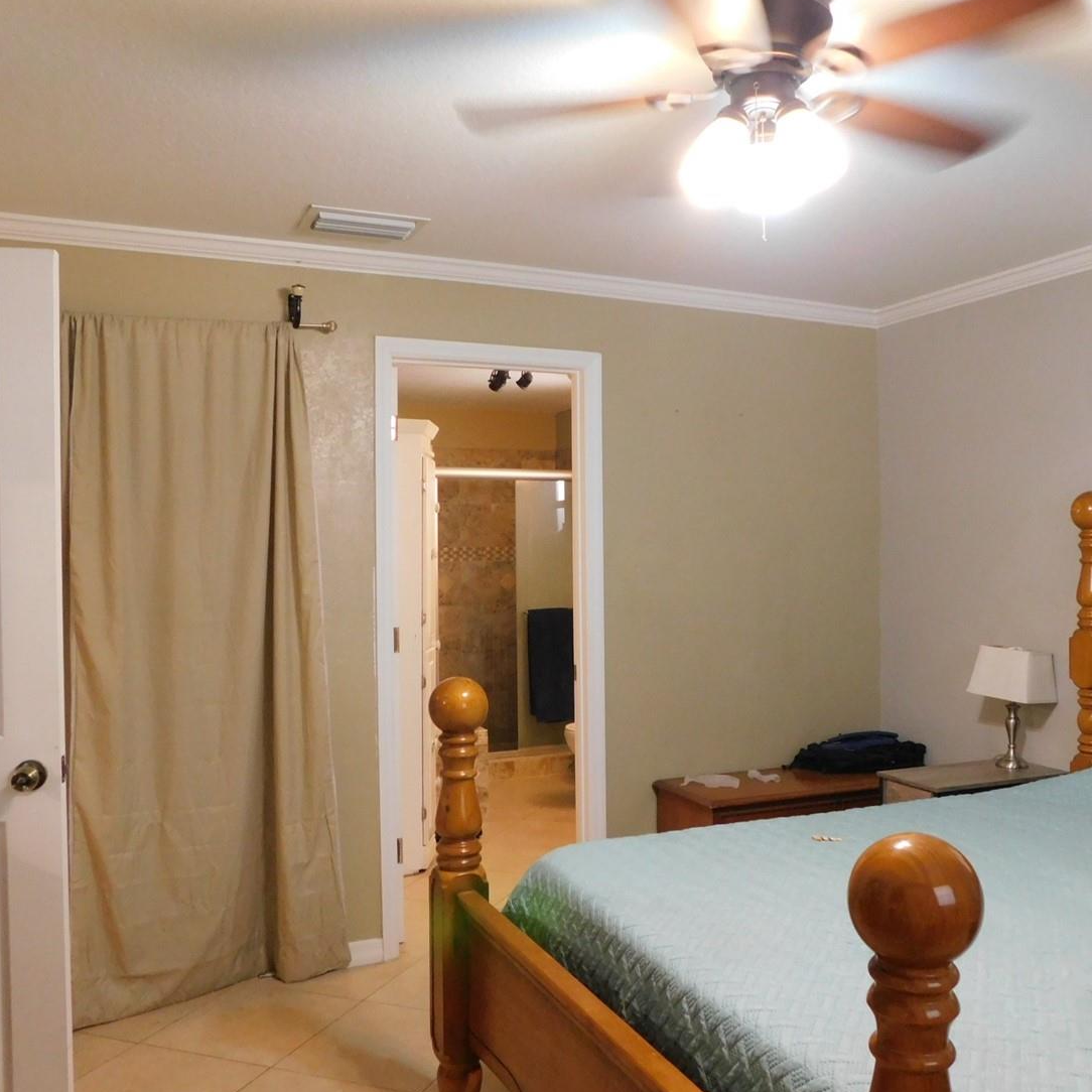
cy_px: 556
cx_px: 592
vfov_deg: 54.0
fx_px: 1071
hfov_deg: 54.0
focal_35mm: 30
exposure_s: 1/25
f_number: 3
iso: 400
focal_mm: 4
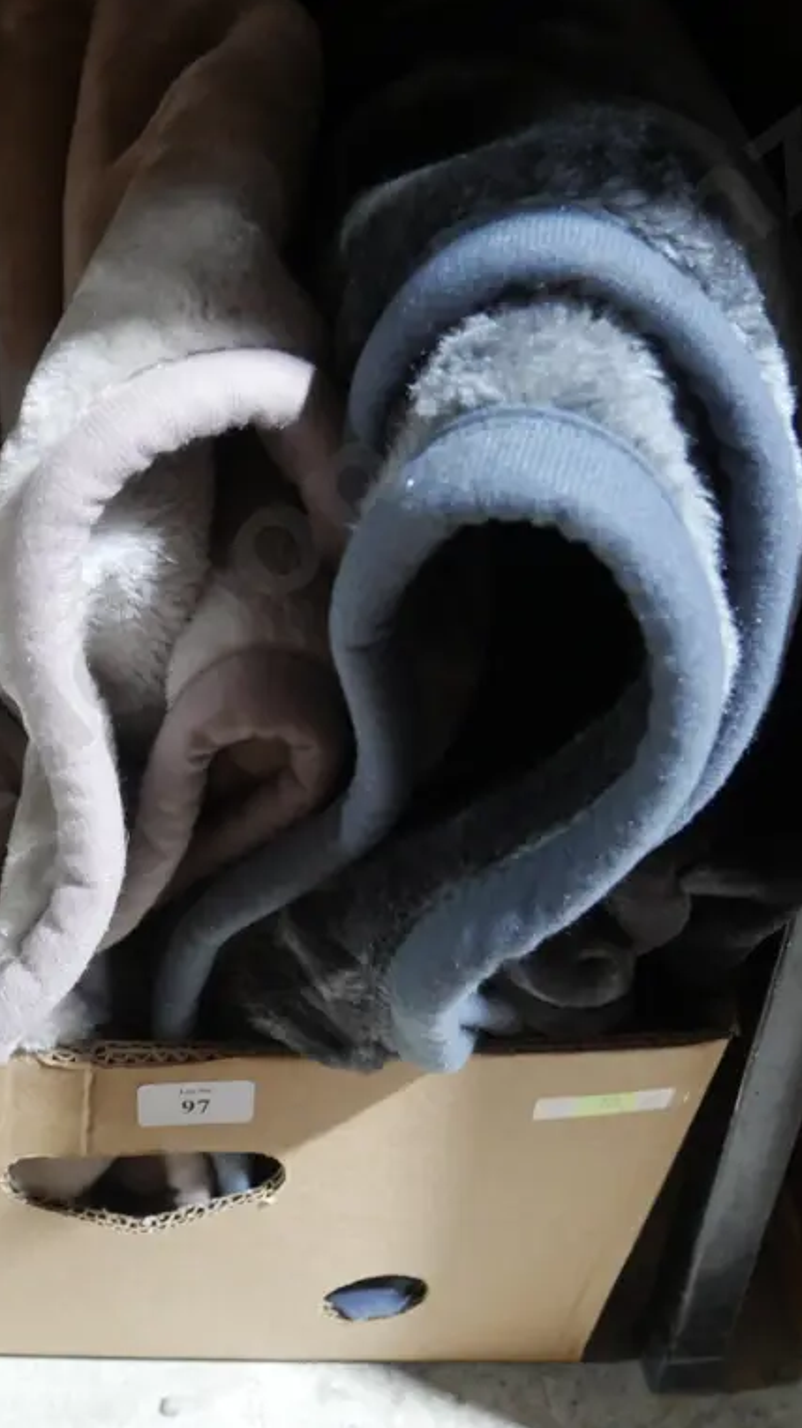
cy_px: 717
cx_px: 53
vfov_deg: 43.7
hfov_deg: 24.5
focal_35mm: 47
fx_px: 1778
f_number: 3.6
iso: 1600
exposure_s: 1/60
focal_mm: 16
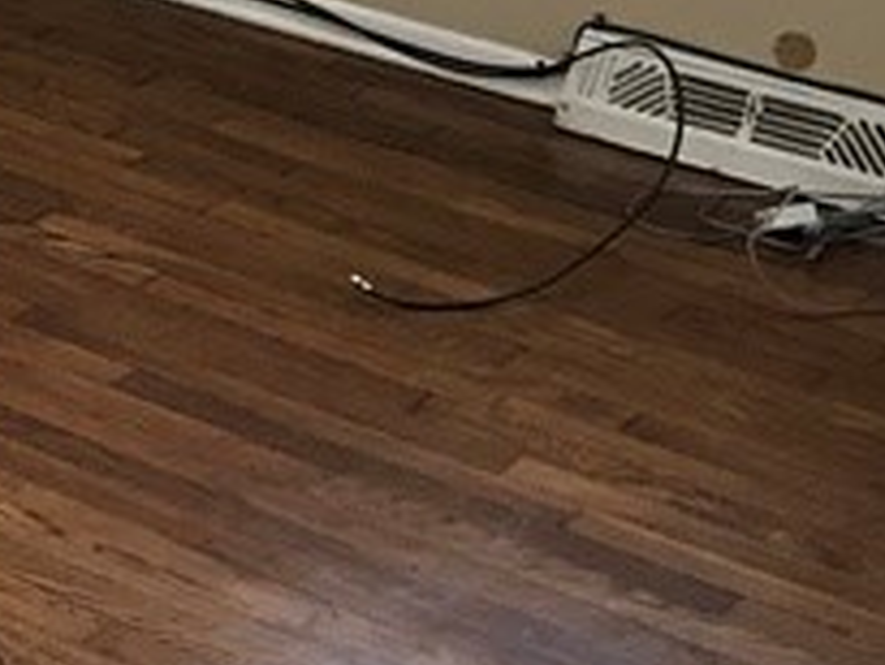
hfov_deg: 14.3
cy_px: 63
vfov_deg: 12.0
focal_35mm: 123
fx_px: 3146
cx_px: -678
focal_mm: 3.99
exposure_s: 1/20
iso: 40
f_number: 1.8
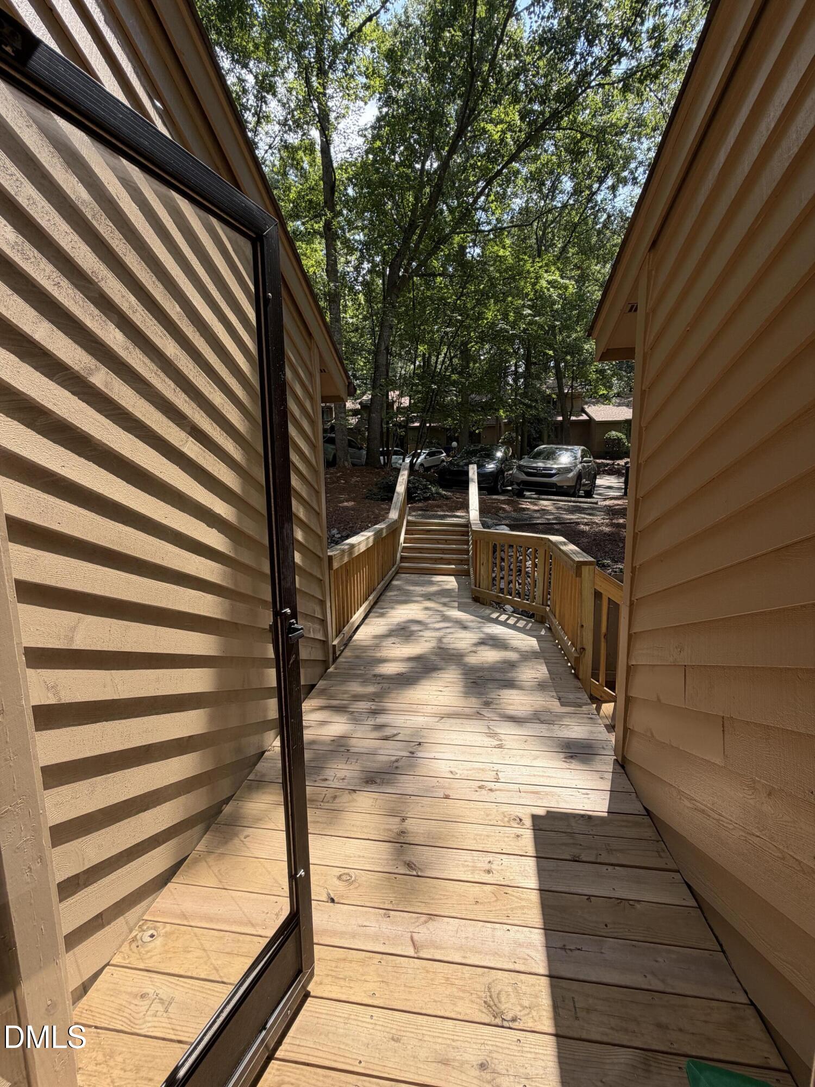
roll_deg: +1.1
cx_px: 408
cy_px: 544
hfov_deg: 85.7
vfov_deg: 102.1
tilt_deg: -7.9
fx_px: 439
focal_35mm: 14
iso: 40
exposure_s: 1/540
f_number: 2.2
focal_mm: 2.22
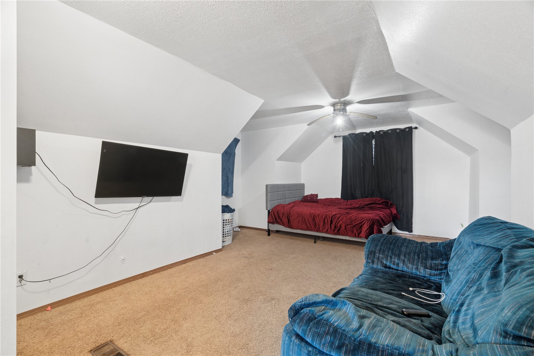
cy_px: 178
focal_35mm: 16
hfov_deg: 96.7
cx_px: 267
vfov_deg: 73.7
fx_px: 237
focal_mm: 16
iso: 400
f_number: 10
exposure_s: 1.3
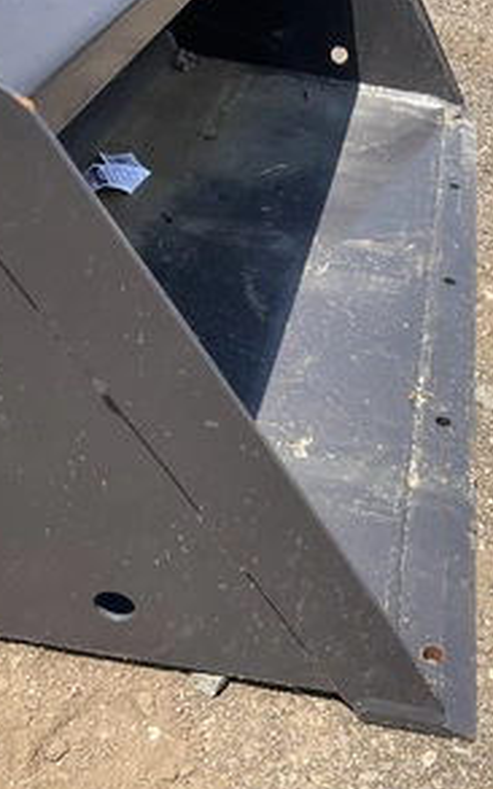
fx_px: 903
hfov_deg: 30.0
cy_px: 393
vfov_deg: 47.2
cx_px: 369
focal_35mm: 42
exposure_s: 1/1195
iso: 25
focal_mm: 3
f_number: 1.8
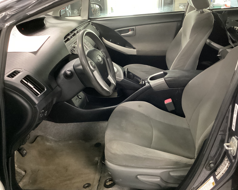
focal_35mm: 35
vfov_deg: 42.2
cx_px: 133
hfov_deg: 51.4
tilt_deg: -26.3
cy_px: 90
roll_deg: -0.1
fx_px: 247
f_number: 2.4
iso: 640
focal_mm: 3.3
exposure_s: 1/20
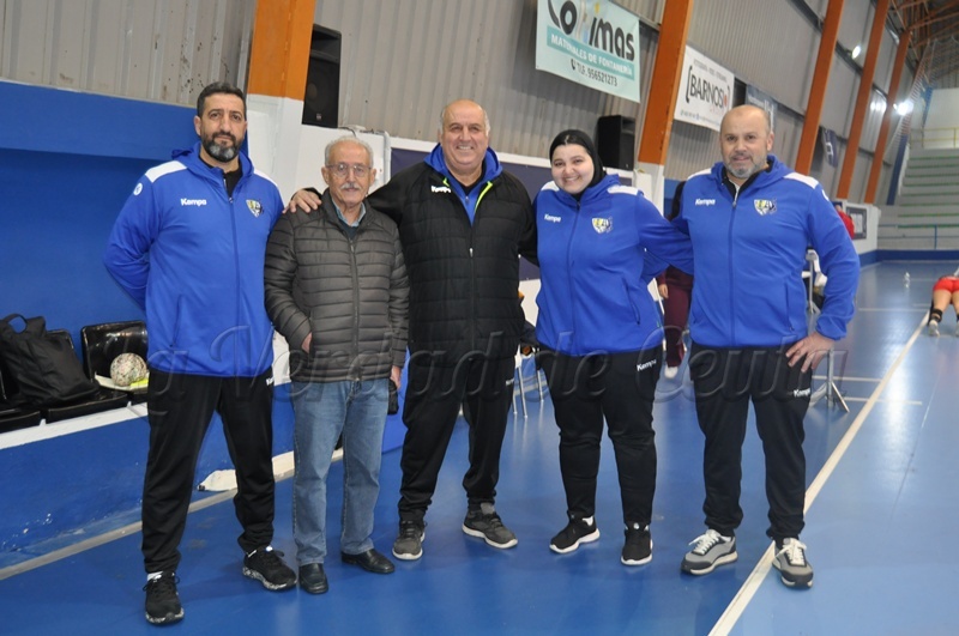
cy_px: 318
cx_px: 480
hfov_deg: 55.2
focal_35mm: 34
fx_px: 918
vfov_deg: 38.3
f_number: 3.8
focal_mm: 23
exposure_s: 1/60
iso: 800
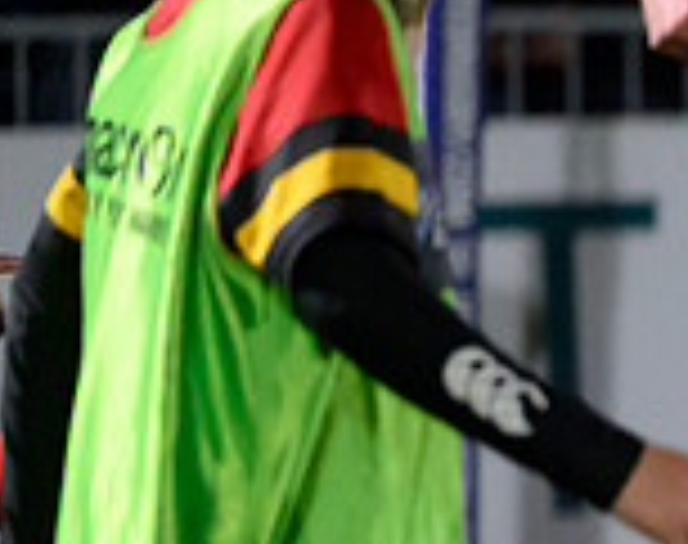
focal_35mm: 1230
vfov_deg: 1.2
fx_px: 24934
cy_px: 842
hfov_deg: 1.6
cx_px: 2220
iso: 6400
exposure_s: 1/1250
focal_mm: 200
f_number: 3.2
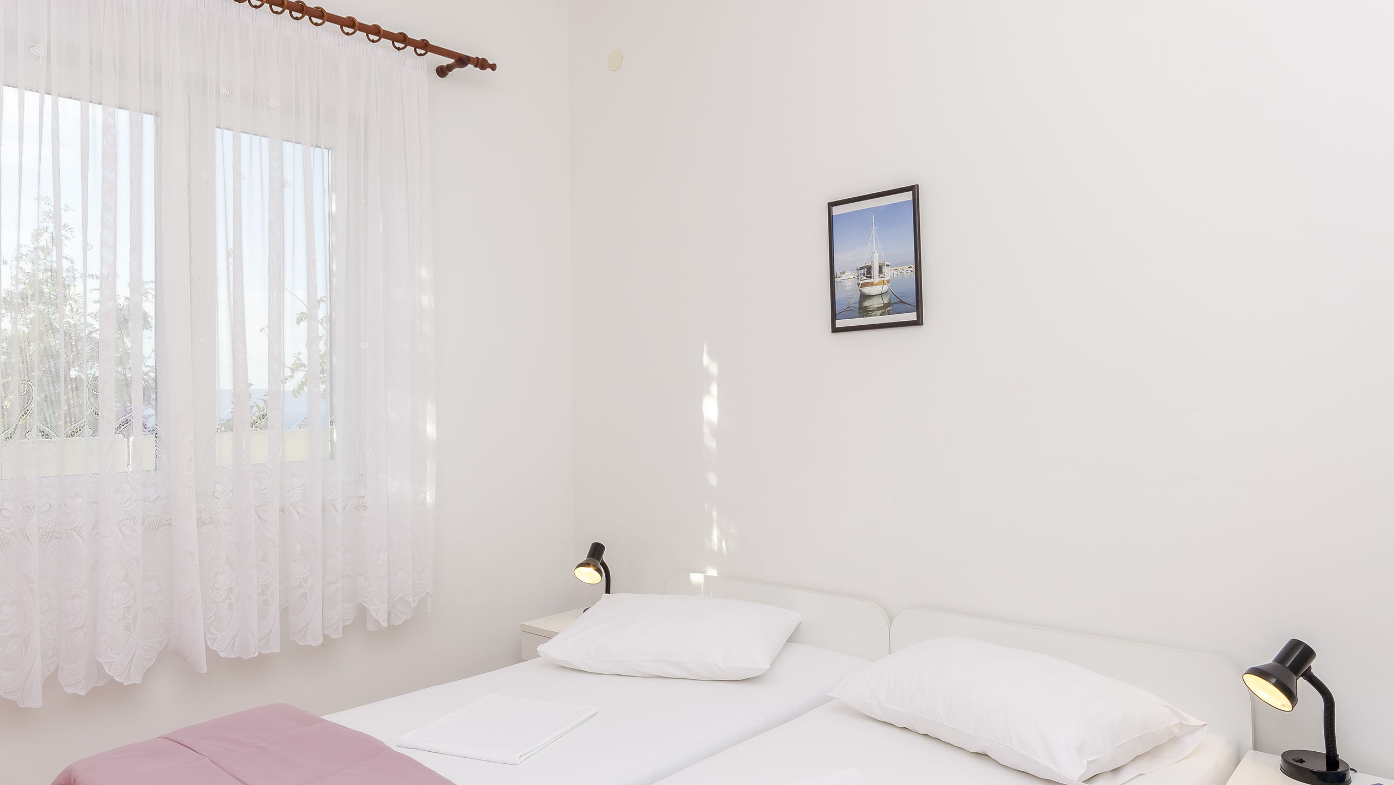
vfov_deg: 47.7
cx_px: 703
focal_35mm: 24
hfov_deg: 76.3
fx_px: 887
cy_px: 371
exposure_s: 1/160
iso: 250
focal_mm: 14
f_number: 9
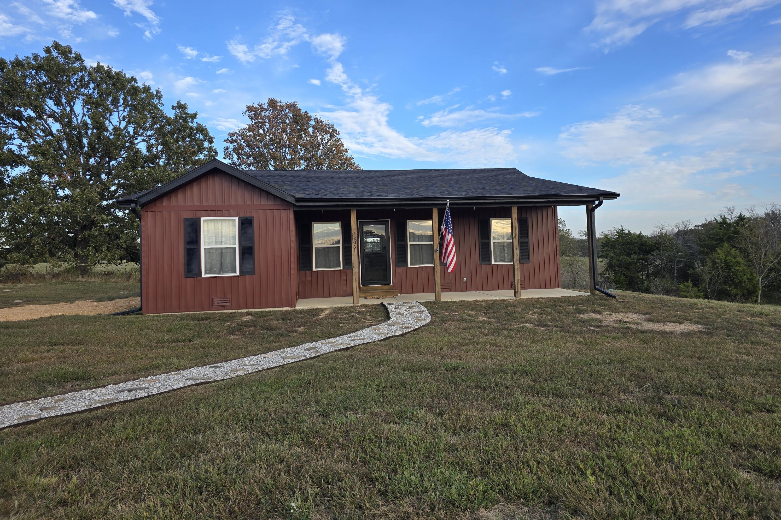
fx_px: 521
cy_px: 238
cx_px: 390
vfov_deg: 53.1
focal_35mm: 24
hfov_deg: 73.7
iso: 12
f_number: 1.7
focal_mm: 6.3
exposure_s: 1/272
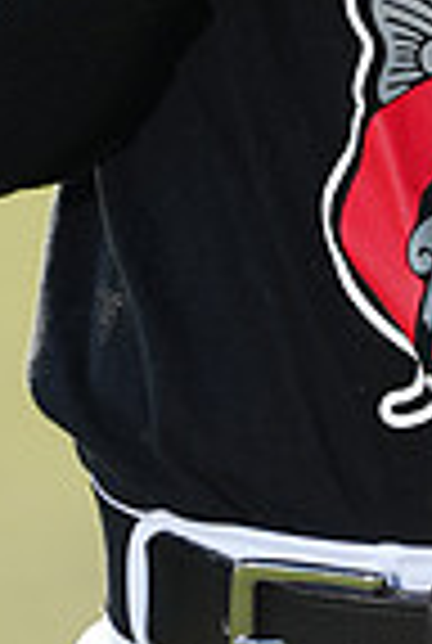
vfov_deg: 2.5
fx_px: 14491
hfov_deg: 1.7
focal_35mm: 809
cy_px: -504
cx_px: 421
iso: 50
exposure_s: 1/250
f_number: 4.5
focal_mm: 200
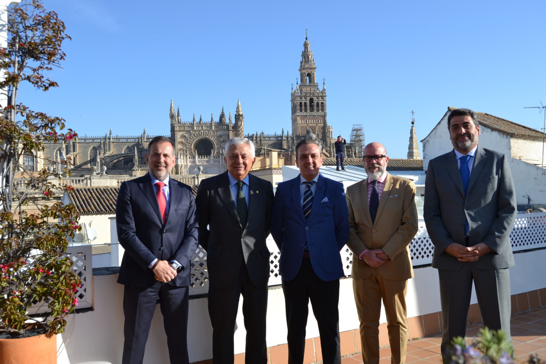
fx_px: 523
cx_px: 273
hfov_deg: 55.1
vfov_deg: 38.4
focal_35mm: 34
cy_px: 182
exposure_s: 1/250
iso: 100
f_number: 8
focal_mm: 23
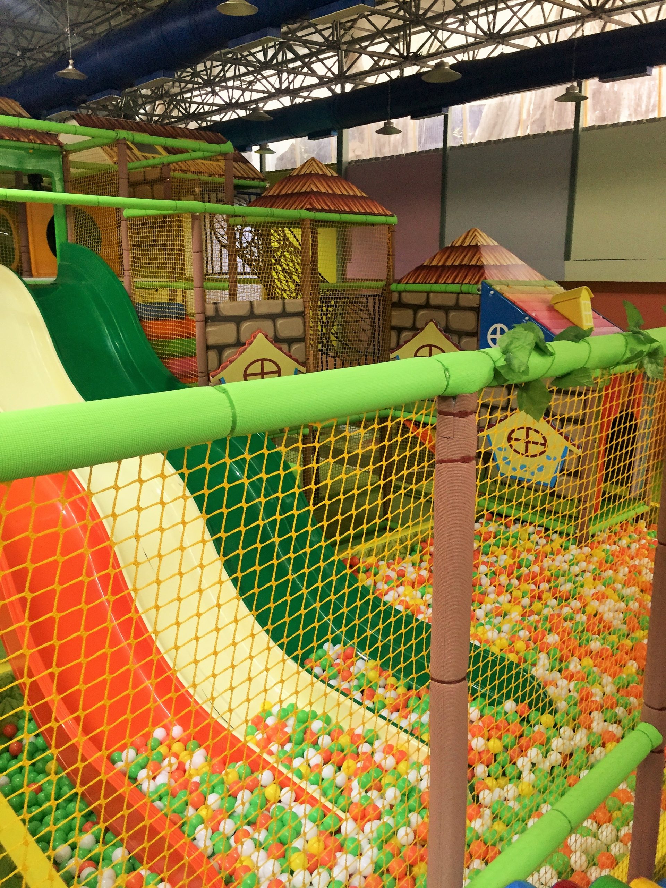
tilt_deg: -12.0
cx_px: 333
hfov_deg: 48.2
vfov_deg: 61.7
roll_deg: -0.4
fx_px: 744
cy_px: 444
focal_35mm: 29
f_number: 2.2
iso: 200
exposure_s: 1/33
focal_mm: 4.15
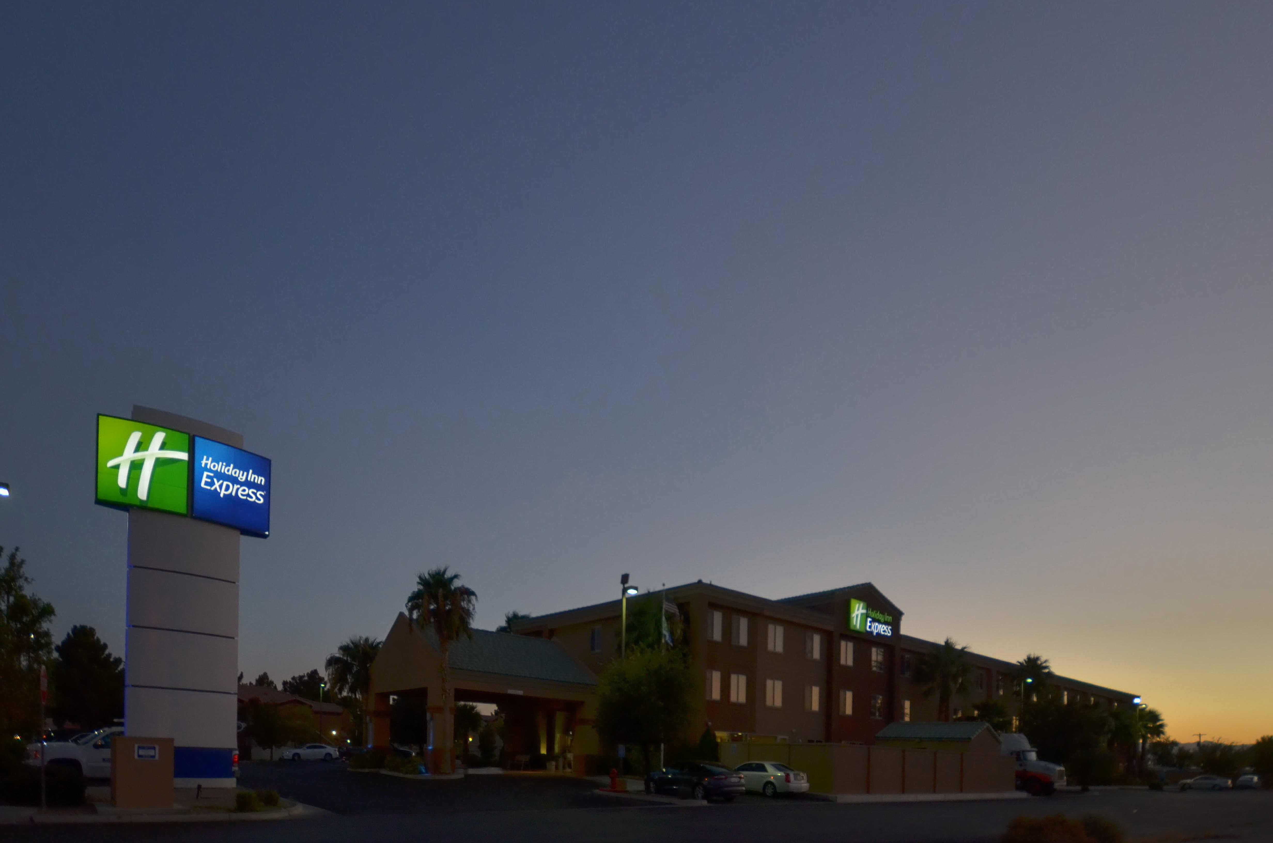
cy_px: 422
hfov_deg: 100.5
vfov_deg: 77.1
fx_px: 529
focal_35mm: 15
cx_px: 636
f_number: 4
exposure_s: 1/60
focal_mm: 10
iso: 320
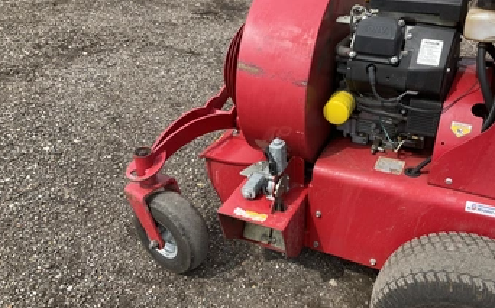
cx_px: 281
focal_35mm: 36
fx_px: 485
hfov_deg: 53.9
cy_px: 158
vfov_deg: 35.2
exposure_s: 1/691
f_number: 1.8
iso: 25
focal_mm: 3
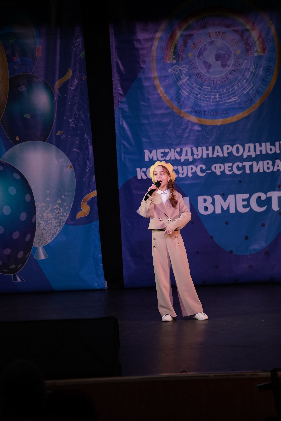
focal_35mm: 150
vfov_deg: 13.7
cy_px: 210
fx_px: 1756
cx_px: 140
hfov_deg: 9.1
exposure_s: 1/400
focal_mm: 150
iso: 1600
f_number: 4
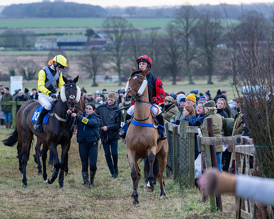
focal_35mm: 228
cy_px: 110
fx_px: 1845
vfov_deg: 6.8
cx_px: 155
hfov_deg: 8.5
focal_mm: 135
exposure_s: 1/400
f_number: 4
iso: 800
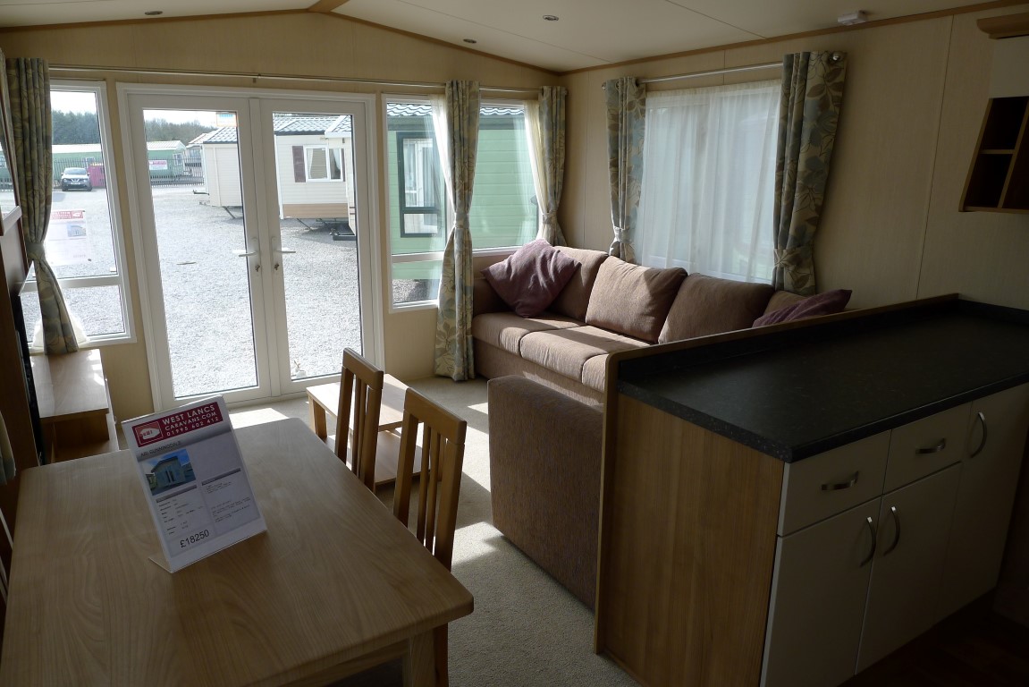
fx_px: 686
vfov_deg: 53.2
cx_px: 514
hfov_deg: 73.7
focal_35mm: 24
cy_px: 344
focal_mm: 5.1
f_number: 2.8
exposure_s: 1/320
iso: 80
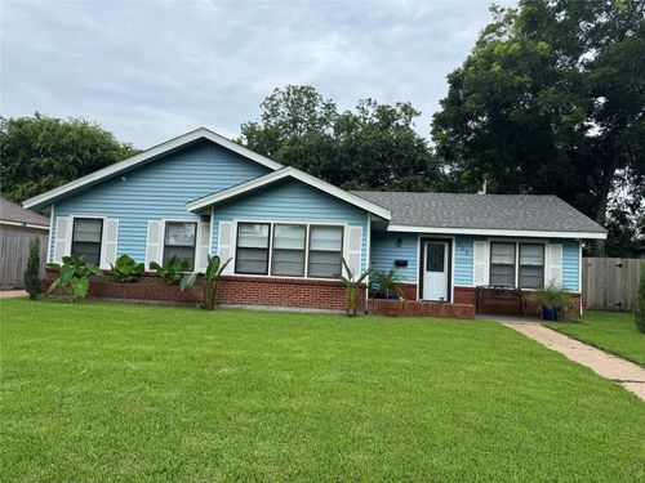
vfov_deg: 56.8
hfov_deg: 71.6
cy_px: 242
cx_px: 322
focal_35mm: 24
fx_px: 447
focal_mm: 6.76
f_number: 1.78
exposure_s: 1/2710
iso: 80
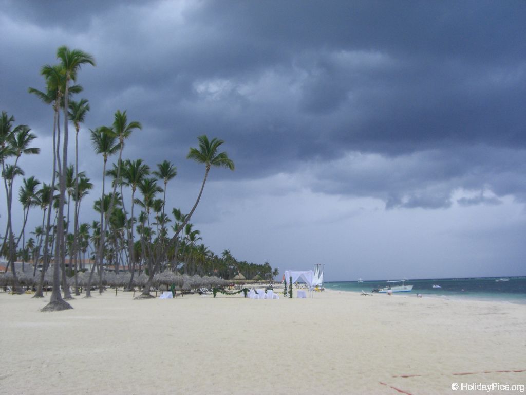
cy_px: 198
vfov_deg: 37.7
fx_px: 577
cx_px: 263
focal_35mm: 38
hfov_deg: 49.0
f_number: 8
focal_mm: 6.2
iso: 100
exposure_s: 1/200
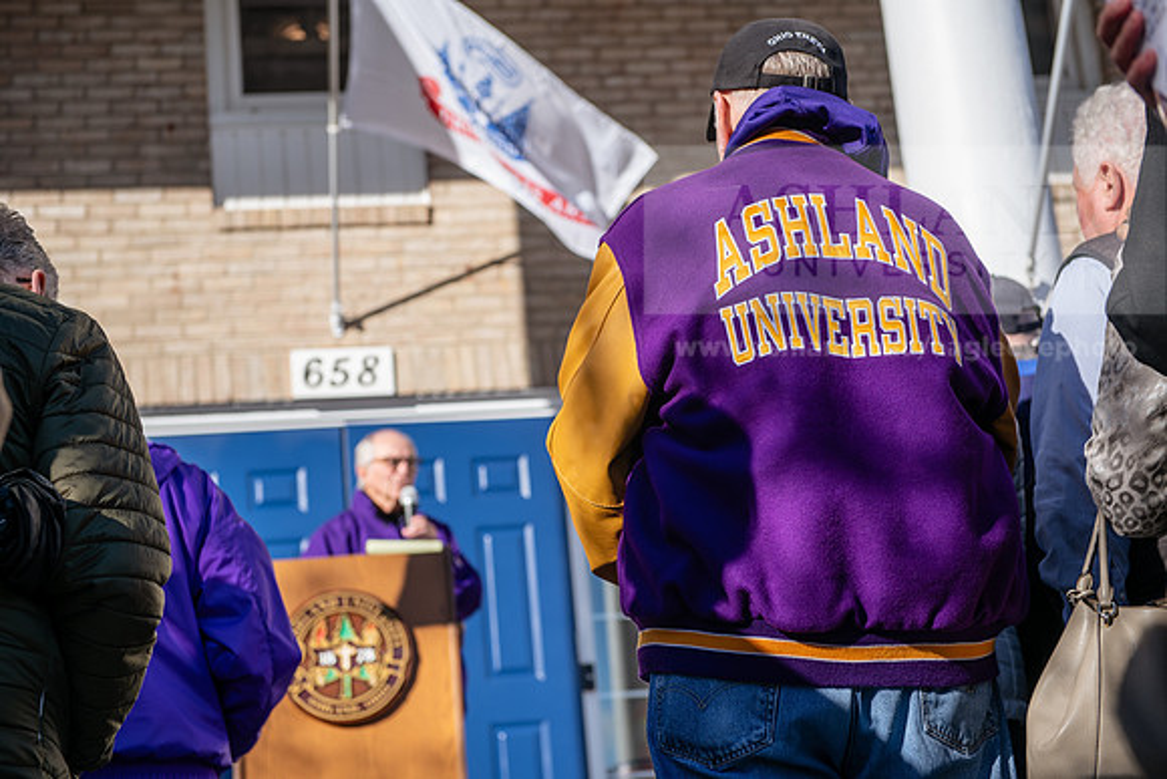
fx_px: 2010
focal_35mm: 62
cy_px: 390
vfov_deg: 21.9
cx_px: 584
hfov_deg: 32.4
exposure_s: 1/500
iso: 80
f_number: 4
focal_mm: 62
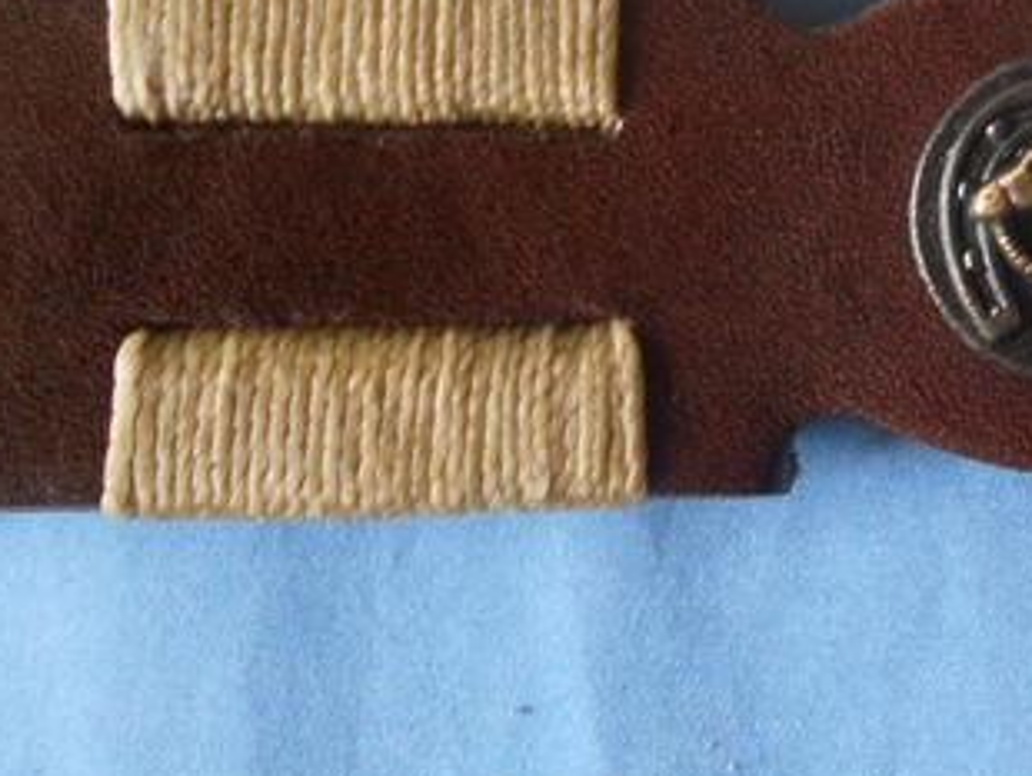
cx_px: 1049
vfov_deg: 22.2
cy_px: 236
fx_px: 1969
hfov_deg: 27.6
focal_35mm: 66
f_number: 3.5
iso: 250
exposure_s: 1/30
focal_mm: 5.8
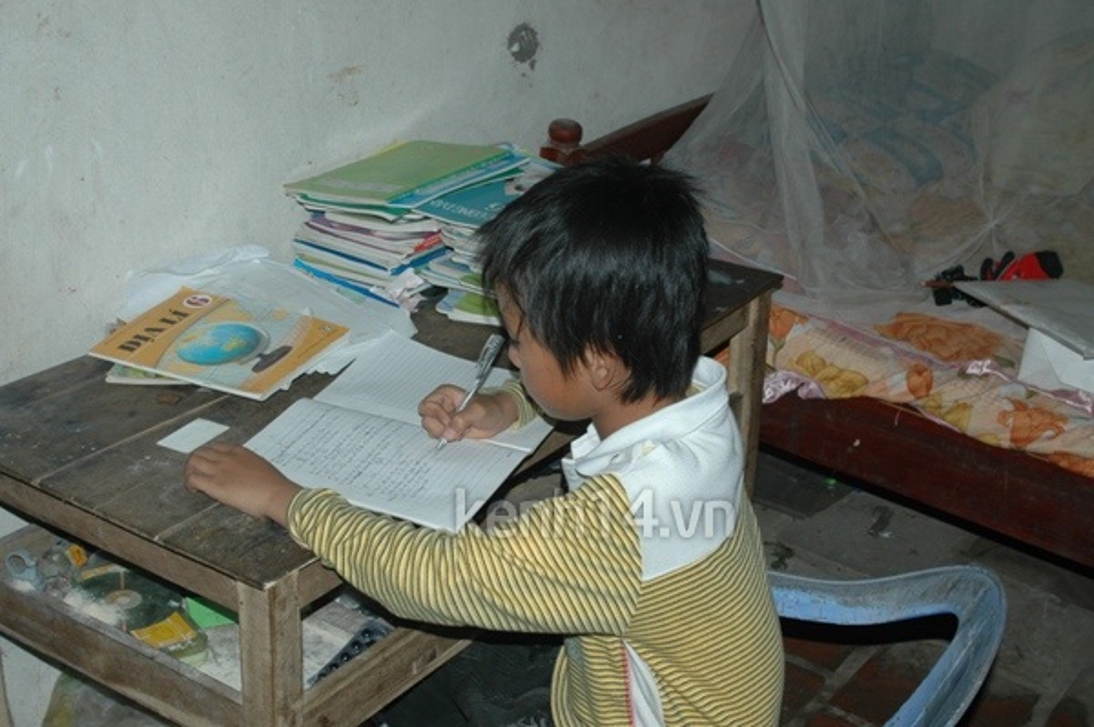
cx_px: 547
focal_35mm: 48
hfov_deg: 41.1
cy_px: 364
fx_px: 1457
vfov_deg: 28.0
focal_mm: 32
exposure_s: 1/60
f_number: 10
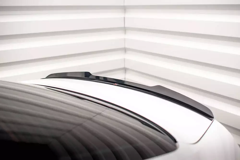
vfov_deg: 35.1
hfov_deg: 50.7
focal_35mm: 38
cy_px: 74
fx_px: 253
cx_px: 130
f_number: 2.5
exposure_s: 1/125
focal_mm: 35
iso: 1000
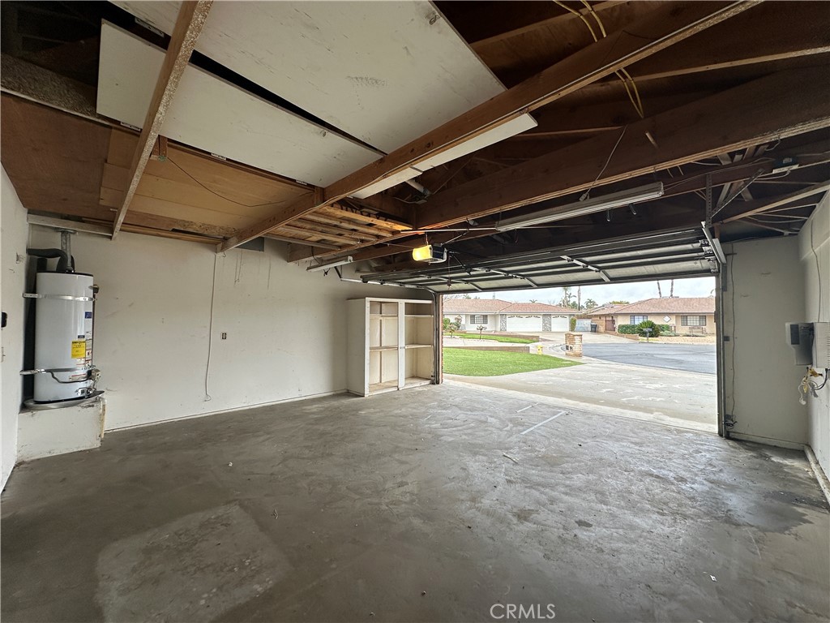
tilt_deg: +2.1
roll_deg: -0.1
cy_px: 312
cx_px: 415
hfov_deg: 102.1
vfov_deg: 85.7
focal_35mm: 14
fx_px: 336
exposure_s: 1/108
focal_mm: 2.22
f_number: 2.2
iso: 40
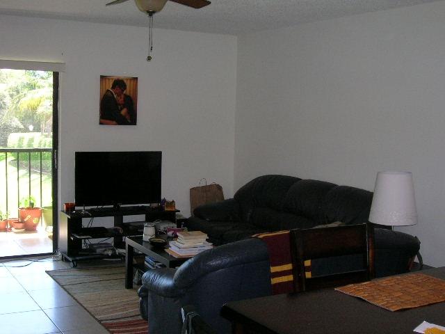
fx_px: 540
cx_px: 222
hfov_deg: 44.8
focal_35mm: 42
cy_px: 167
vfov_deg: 34.3
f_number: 3.1
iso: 113
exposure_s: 1/60.1
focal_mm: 7
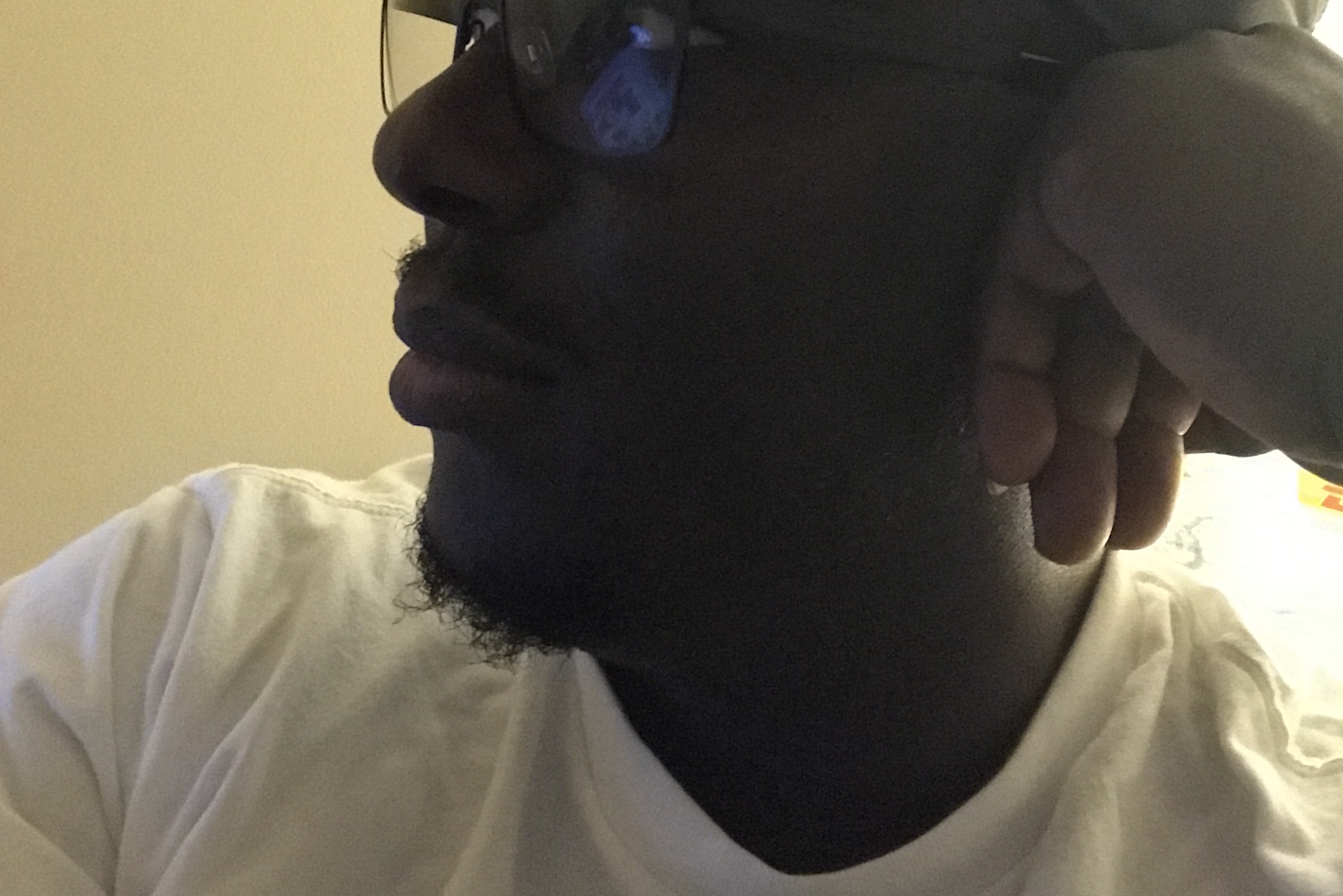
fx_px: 1679
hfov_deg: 43.6
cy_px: 280
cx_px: 668
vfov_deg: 29.6
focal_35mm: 45
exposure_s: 1/15
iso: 1250
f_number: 2.2
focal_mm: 2.87
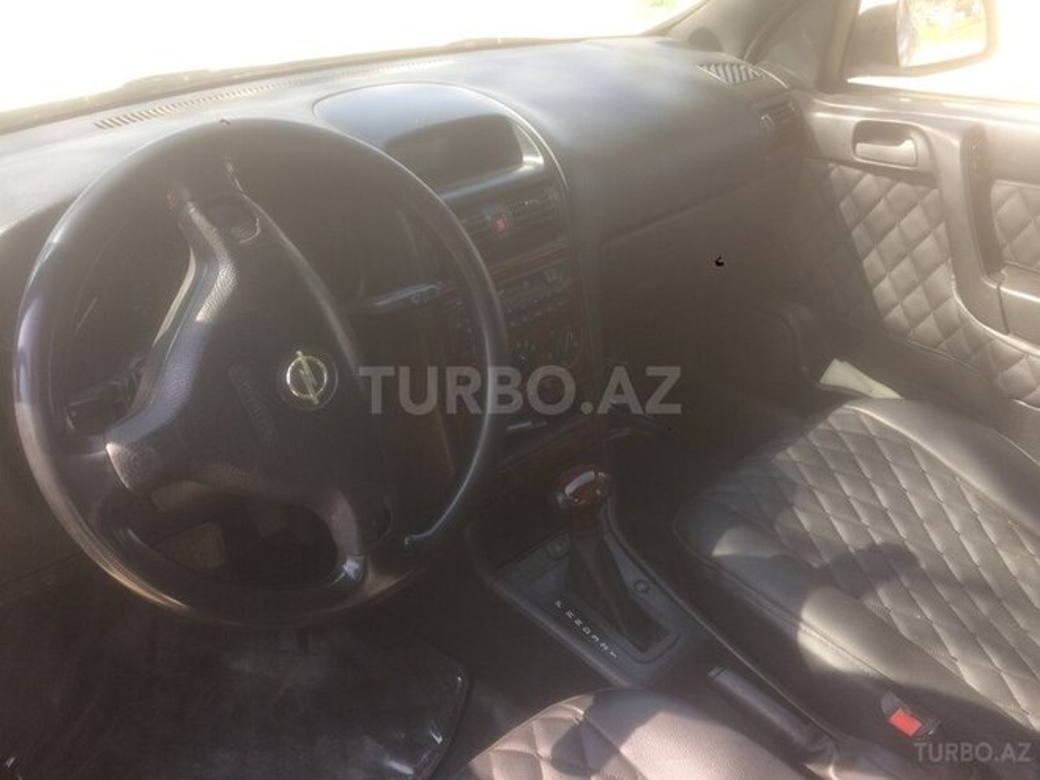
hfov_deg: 61.7
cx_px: 520
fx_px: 871
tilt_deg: -31.1
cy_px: 390
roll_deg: +0.5
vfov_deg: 48.2
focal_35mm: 29
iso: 32
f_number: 2.2
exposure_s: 1/110
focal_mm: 4.15
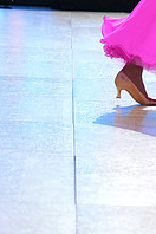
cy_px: -95
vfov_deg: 6.6
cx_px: 224
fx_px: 2002
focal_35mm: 308
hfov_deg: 4.4
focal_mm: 105
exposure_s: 1/320
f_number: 4
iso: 2500
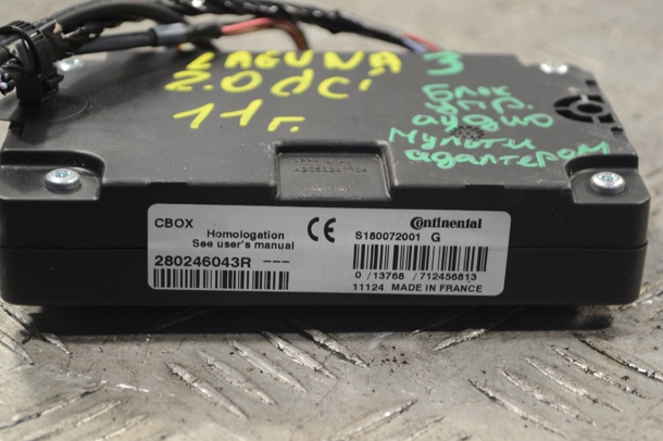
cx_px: 347
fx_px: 1593
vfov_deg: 15.8
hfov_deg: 23.5
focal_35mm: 87
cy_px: 217
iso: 320
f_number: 5.6
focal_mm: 55
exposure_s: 1/30
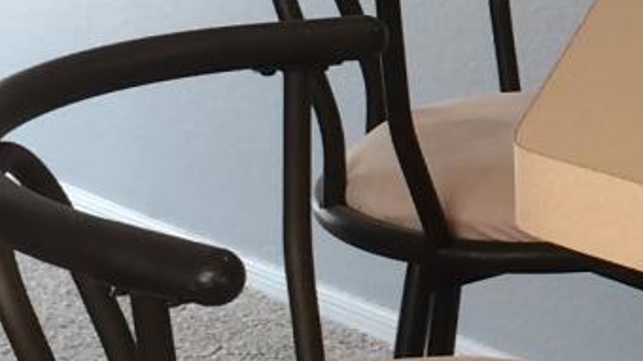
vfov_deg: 6.4
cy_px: -164
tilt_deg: -10.8
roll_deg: +0.6
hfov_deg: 11.0
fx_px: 3170
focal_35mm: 186
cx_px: 1023
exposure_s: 1/30
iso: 50
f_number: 2.2
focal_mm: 4.15
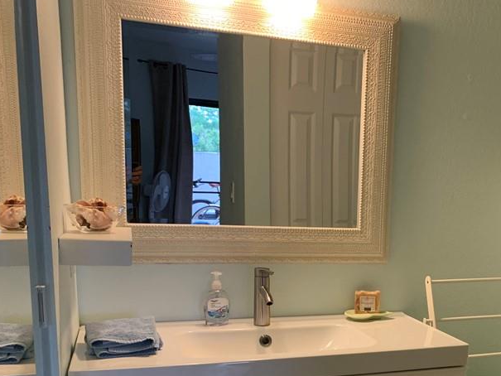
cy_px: 305
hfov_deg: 41.6
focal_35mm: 44
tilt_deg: -11.2
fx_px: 637
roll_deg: -1.0
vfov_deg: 31.9
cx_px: 381
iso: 100
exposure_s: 1/60
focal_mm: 4.25
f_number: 1.8
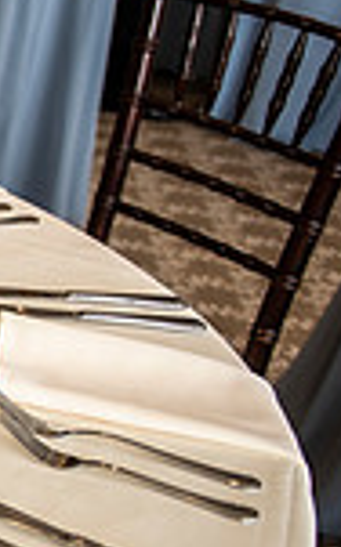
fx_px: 1402
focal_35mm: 94
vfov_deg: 22.1
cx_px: -613
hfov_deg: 10.6
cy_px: 299
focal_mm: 24
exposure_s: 1/160
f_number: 2.8
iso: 100
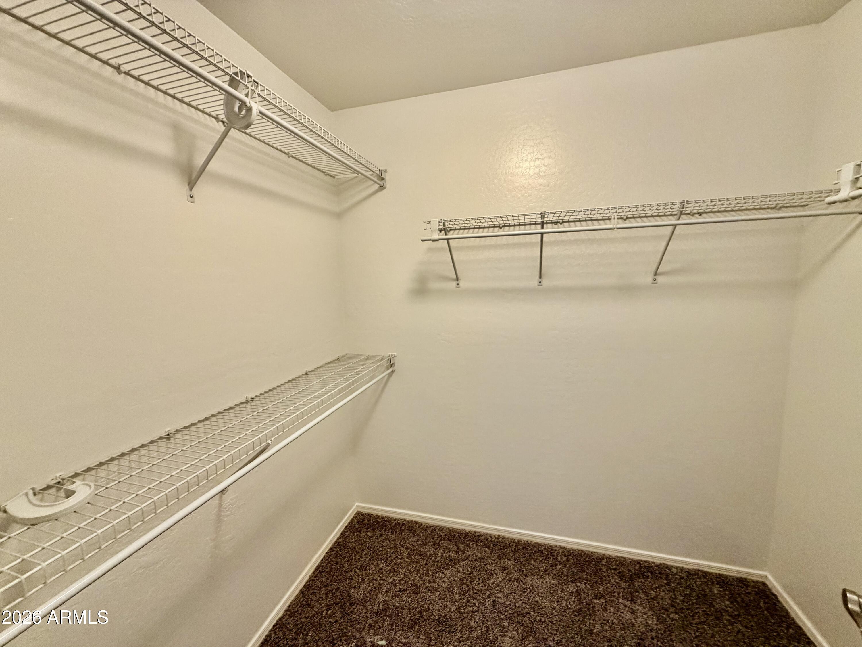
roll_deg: +2.1
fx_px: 349
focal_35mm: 14
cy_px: 324
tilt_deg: -7.7
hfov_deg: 102.1
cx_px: 431
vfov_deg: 85.7
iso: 320
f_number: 2.2
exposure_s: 1/60
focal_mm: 2.22
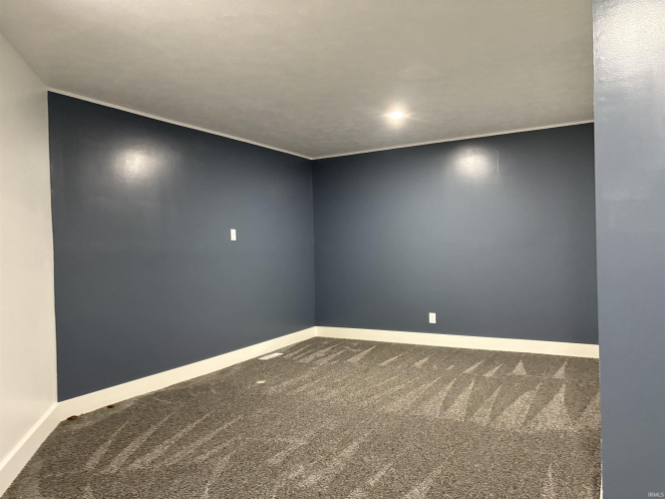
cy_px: 250
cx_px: 332
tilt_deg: +0.2
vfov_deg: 53.0
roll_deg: +1.2
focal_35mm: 26
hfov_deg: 67.3
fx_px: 499
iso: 500
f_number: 1.6
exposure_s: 1/40
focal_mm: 5.96
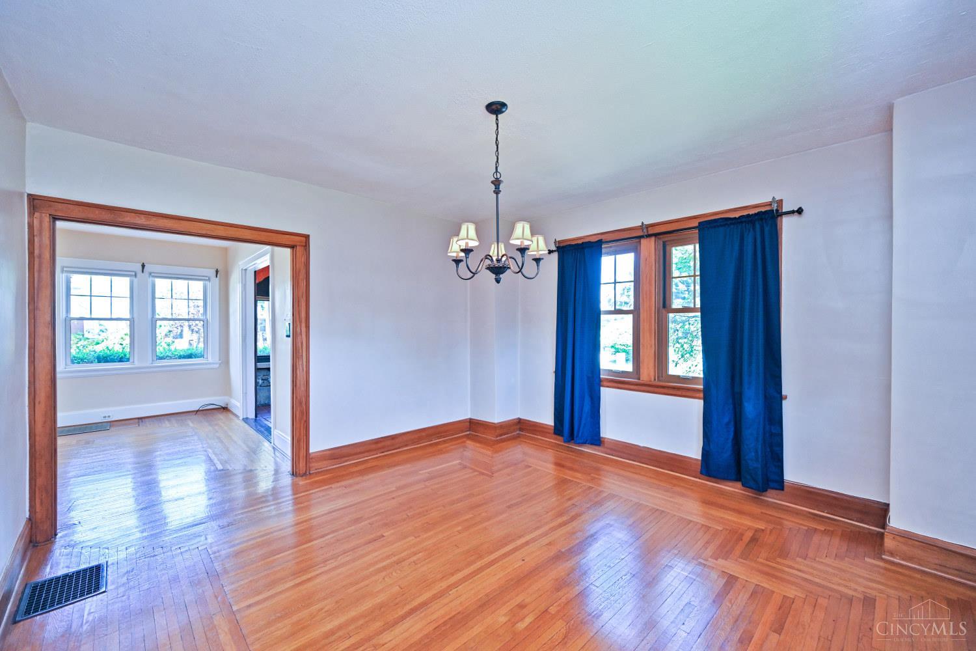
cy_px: 326
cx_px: 488
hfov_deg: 104.3
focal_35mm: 14
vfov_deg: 81.2
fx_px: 380
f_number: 4
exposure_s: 1/60
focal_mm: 14
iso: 400
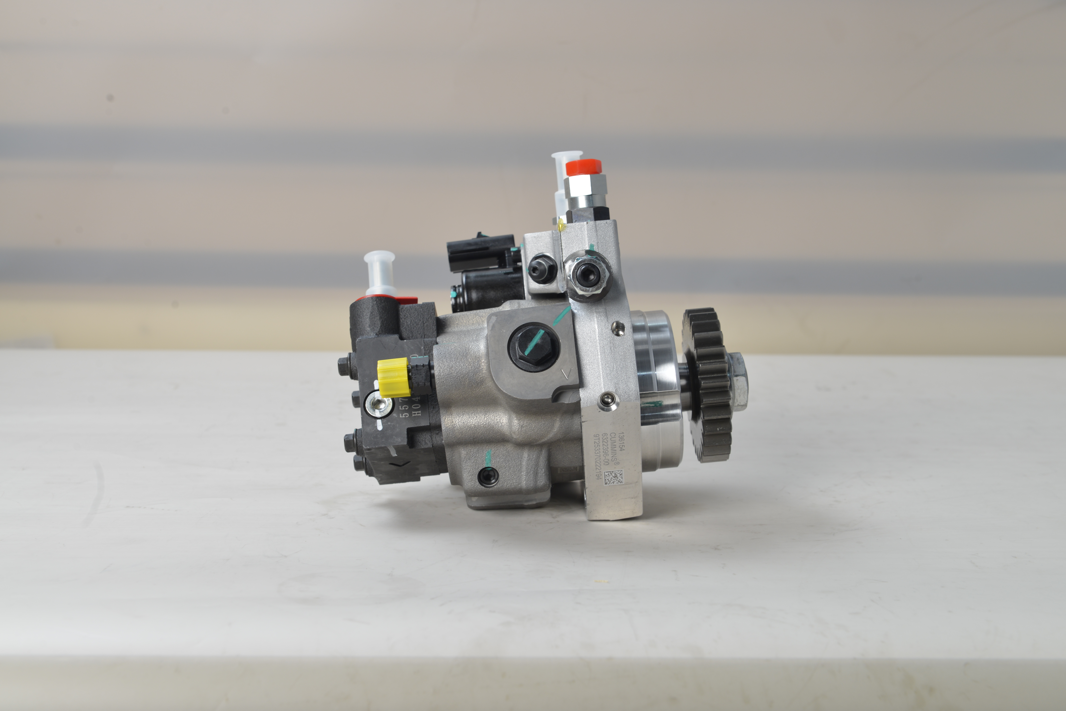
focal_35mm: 52
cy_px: 356
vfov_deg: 26.0
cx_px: 533
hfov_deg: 38.2
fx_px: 1540
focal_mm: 52
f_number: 10
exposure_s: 1/20
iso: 250
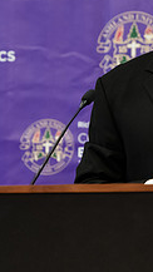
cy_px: 123
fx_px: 3038
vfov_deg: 5.1
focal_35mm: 421
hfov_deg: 2.9
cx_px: 162
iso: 2500
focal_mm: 150
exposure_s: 1/200
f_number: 3.2
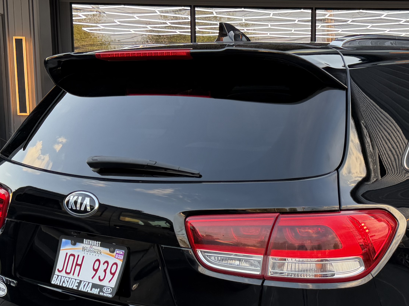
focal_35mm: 62
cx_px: 279
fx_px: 733
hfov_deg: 30.9
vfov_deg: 23.2
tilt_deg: -11.1
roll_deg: -0.5
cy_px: 258
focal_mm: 6.76
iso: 80
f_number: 1.78
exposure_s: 1/177
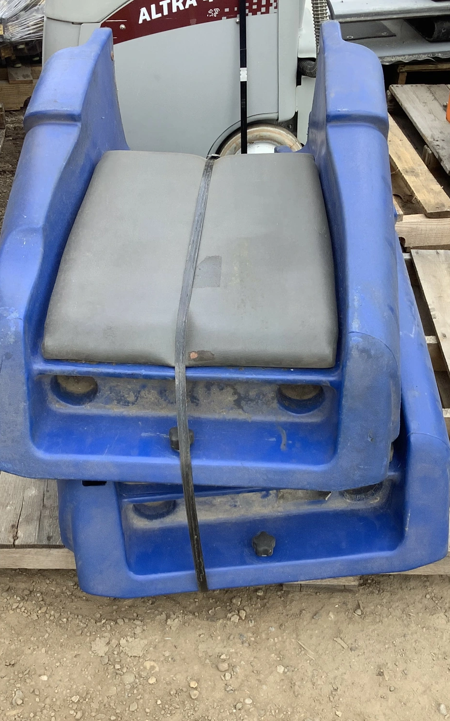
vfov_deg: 45.3
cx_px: 213
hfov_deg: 29.2
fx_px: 863
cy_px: 361
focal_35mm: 44
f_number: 2.4
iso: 25
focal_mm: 3.3
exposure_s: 1/120
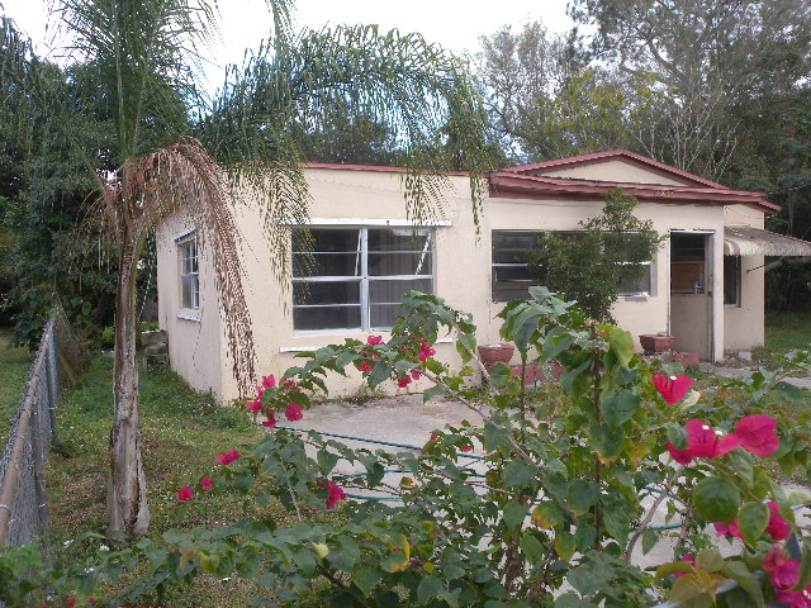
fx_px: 984
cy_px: 304
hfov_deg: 44.8
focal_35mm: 42
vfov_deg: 34.3
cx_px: 406
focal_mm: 9
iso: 64
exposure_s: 1/134
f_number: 3.9
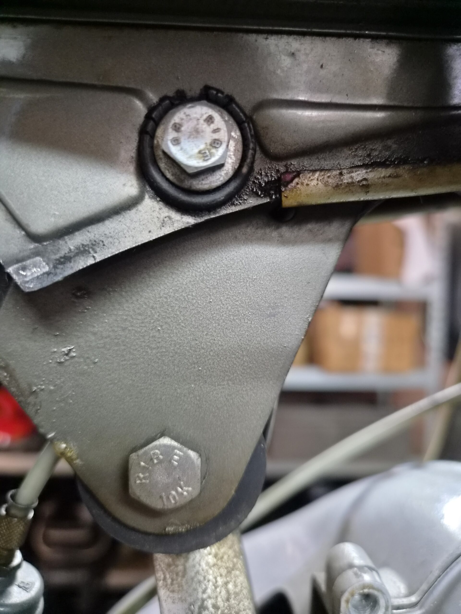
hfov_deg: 58.9
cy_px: 307
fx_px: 408
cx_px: 230
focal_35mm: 23
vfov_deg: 73.9
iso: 1250
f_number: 1.8
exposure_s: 1/100
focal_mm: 5.4
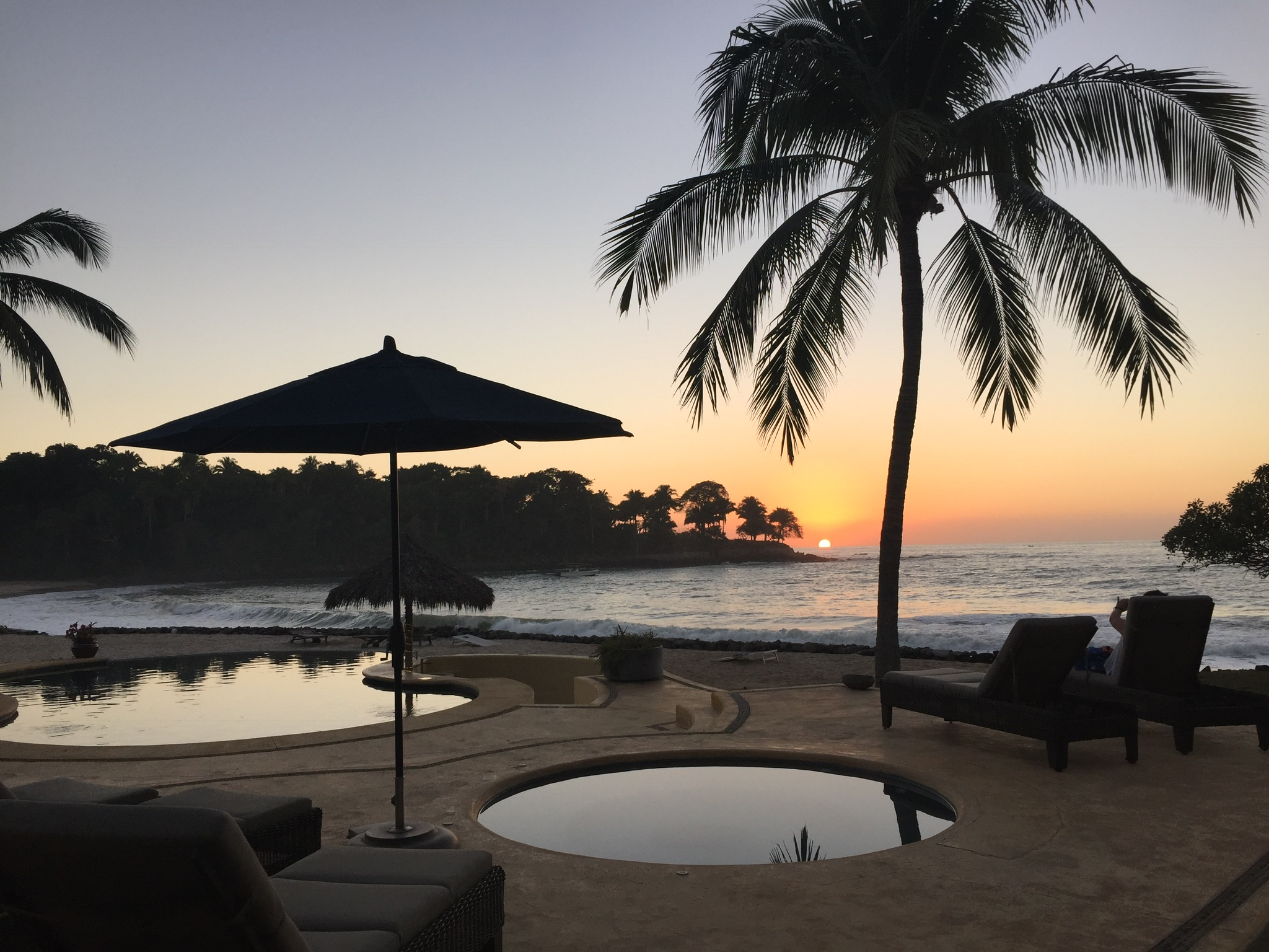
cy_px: 476
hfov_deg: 61.7
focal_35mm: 29
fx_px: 1063
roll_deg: +1.5
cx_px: 634
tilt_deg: +3.6
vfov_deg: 48.2
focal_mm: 4.15
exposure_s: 1/291
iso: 32
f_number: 2.2
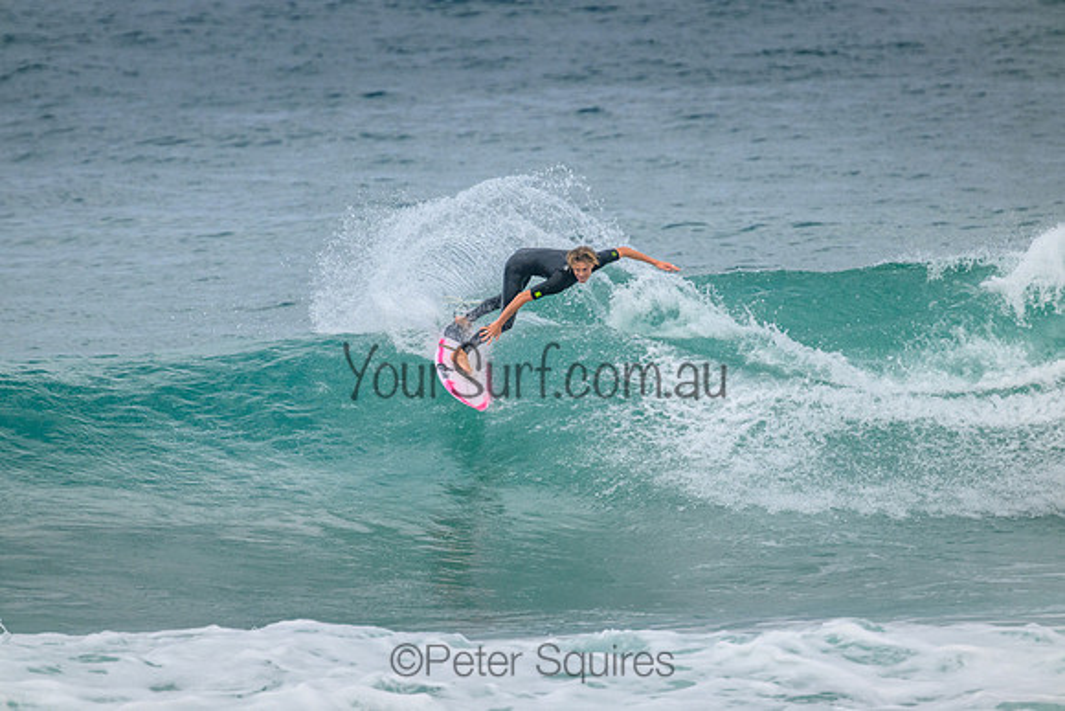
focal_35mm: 800
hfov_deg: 2.6
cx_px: 532
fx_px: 23671
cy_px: 356
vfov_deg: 1.7
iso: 1000
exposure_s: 1/2000
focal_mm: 800
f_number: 11
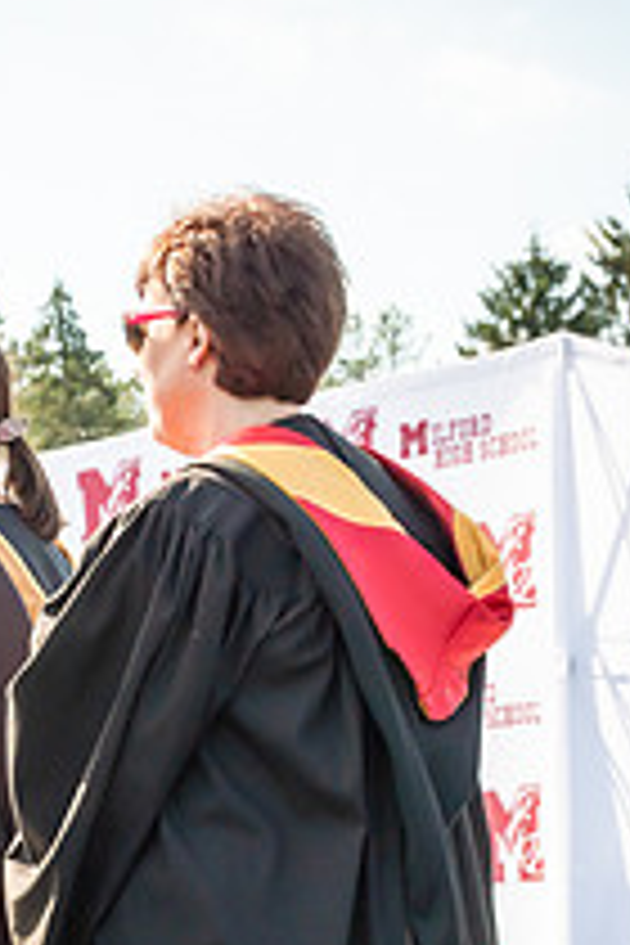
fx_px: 3675
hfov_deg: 9.7
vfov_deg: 14.5
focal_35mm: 140
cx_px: -92
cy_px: 904
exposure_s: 1/800
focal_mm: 29
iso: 200
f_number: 7.1
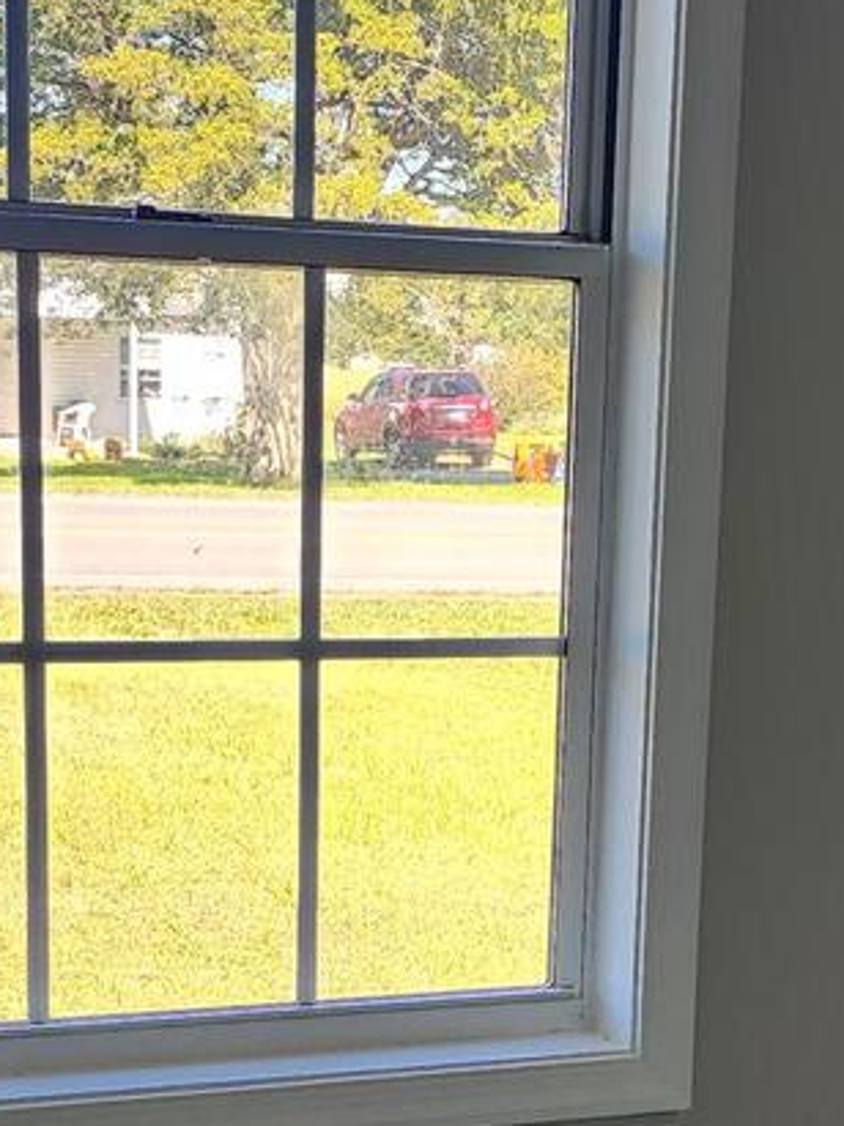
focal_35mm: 86
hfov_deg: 17.1
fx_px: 2797
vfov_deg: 22.3
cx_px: 534
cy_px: 975
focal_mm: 6.4
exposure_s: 1/180
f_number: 1.8
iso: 80
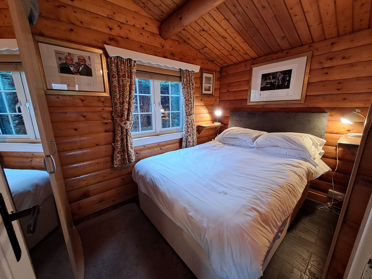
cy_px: 140
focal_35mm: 13
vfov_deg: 89.9
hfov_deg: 106.2
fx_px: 140
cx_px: 186
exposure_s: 1/50
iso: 160
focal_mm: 1.42
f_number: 2.2
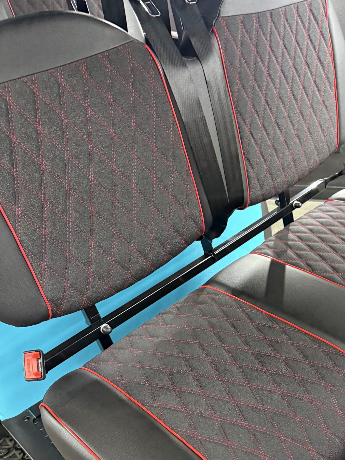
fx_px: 452
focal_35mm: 34
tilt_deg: -42.0
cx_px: 243
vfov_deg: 52.8
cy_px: 311
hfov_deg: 41.0
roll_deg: +7.2
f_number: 1.78
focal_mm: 6.76
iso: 640
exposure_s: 1/40
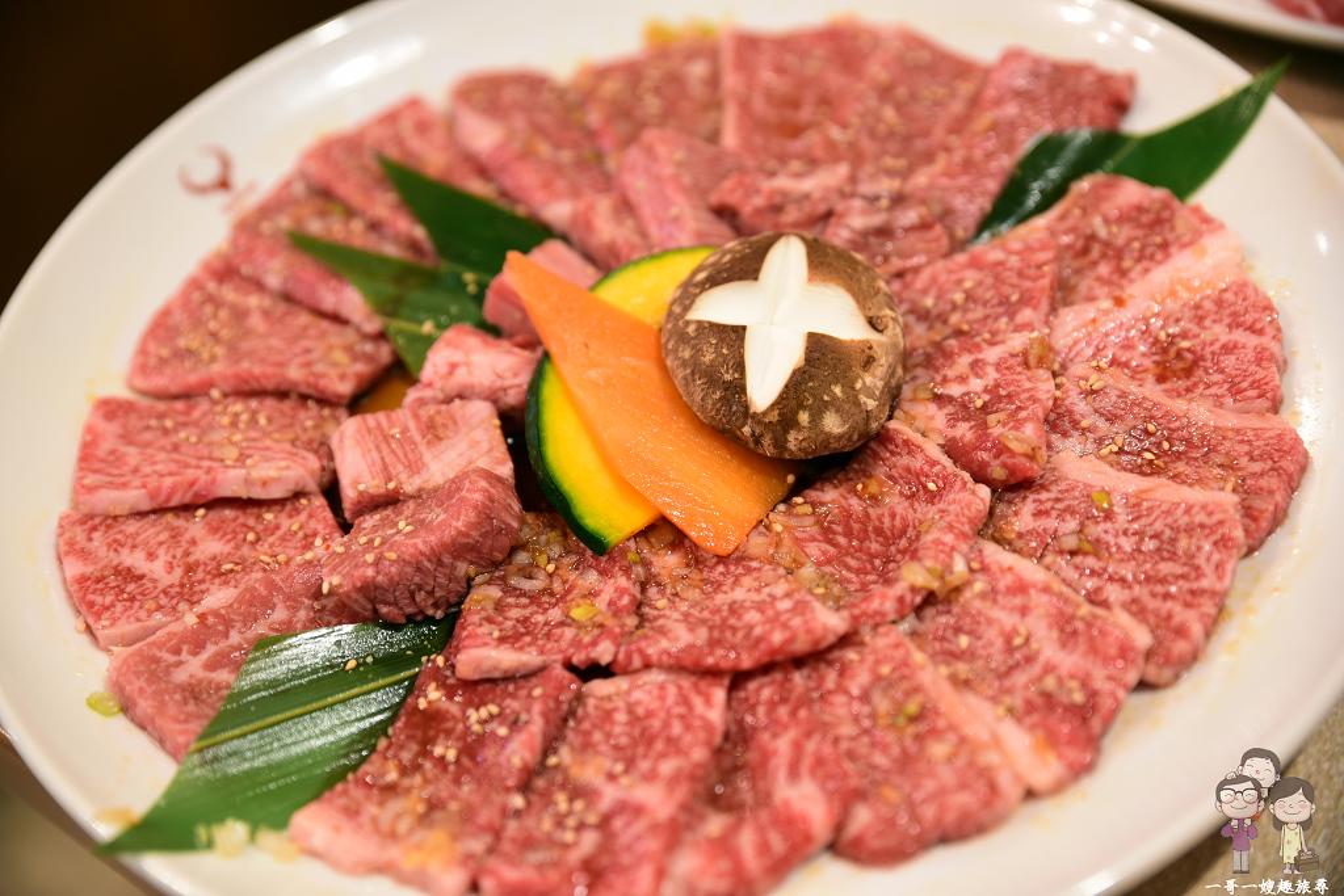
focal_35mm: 58
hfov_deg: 34.5
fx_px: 2165
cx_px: 672
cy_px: 448
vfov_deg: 23.4
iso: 800
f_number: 3.5
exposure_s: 1/25
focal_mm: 58
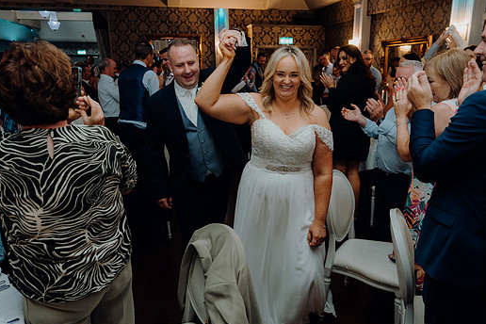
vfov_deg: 47.9
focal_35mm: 27
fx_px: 364
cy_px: 151
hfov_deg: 67.4
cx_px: 251
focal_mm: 24
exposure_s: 1/160
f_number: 3.5
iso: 2500
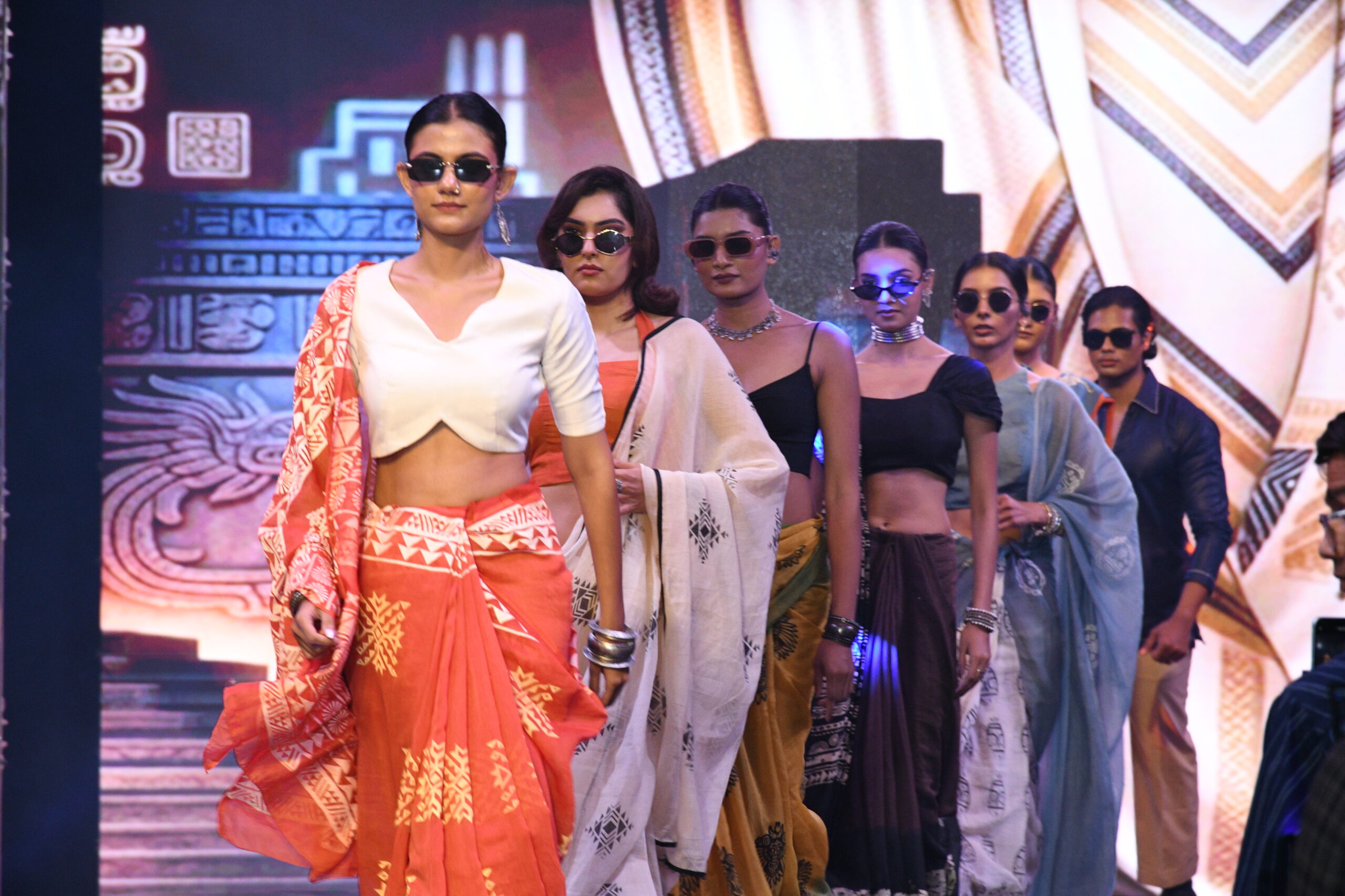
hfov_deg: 9.8
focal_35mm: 210
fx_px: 7846
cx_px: 672
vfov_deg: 6.5
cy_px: 448
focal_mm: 140
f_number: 8
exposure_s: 1/160
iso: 2000
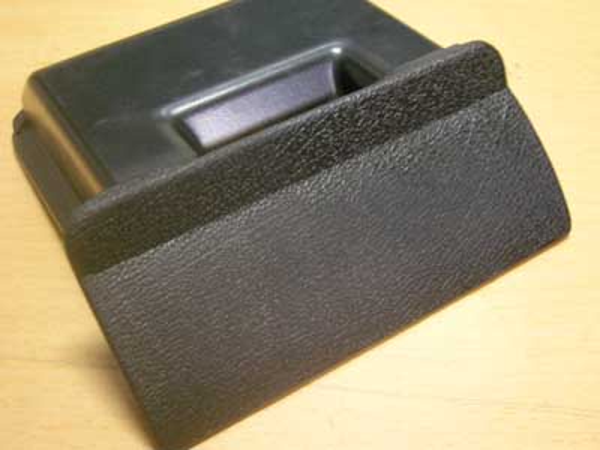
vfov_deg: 31.5
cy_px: 225
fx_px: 797
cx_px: 300
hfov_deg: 41.2
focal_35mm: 46
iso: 82
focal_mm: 7.7
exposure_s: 1/4.4
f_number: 3.2
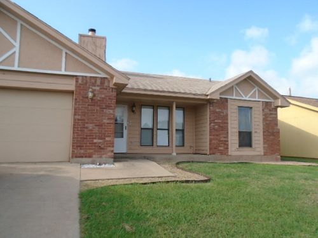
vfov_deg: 53.1
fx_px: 239
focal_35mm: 26
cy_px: 119
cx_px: 159
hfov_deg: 67.3
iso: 100
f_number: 3.2
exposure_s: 1/500
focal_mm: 4.6
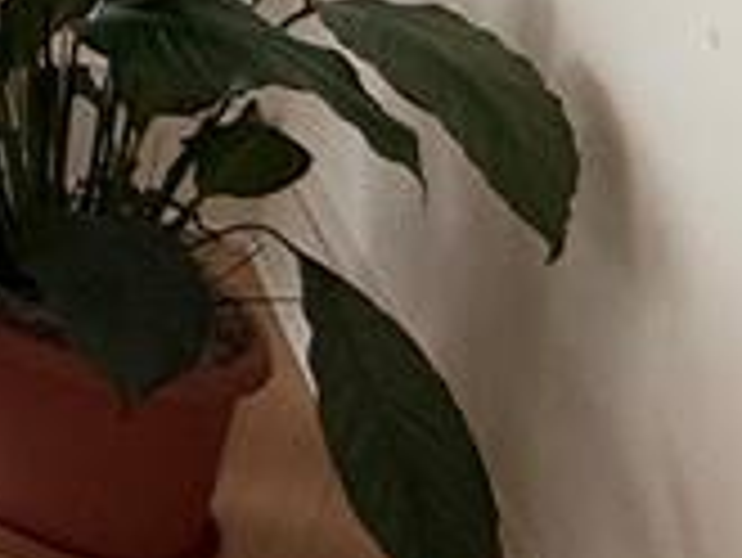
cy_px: -670
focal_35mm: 87
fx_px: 1866
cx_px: -1403
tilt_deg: -3.6
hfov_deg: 12.0
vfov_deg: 13.6
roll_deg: -0.4
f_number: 2.2
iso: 125
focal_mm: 2.22
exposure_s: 1/99
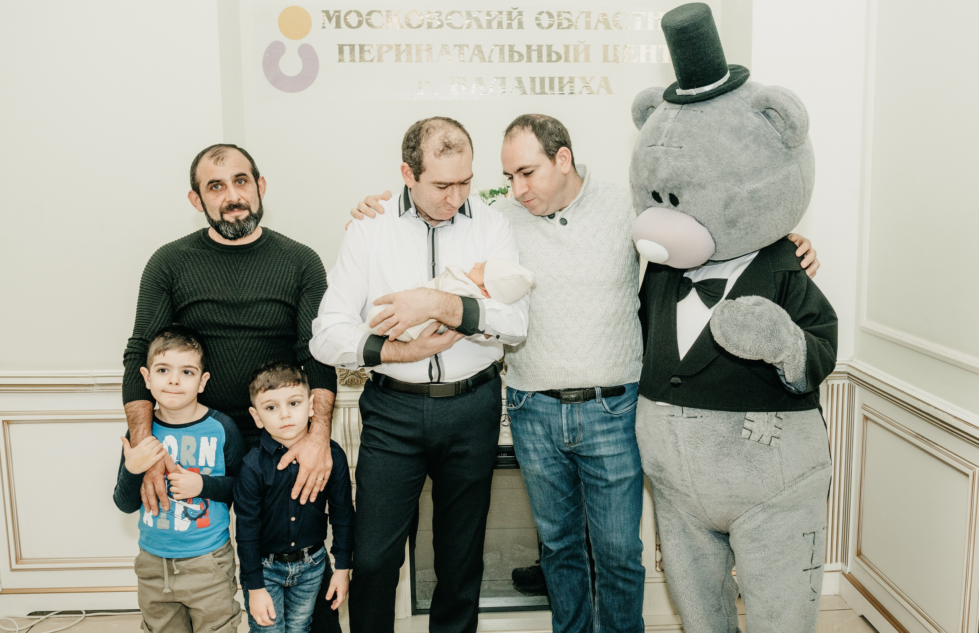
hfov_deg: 48.8
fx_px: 1077
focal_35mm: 40
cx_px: 546
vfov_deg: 32.7
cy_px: 370
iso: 320
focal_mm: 28
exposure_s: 1/160
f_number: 4.5
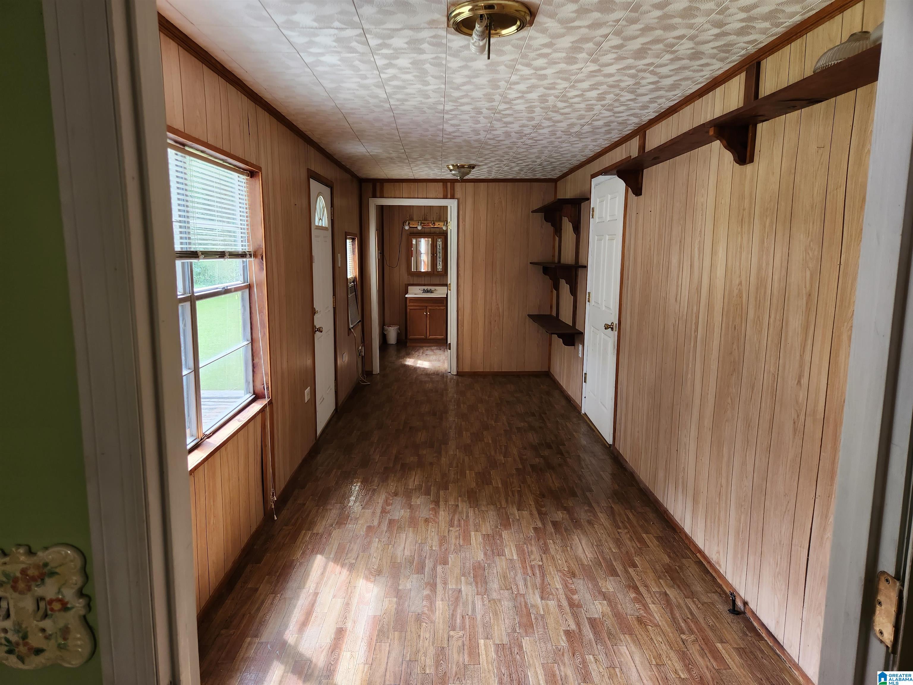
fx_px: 607
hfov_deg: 73.9
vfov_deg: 58.9
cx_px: 456
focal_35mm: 23
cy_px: 342
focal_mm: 5.4
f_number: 1.8
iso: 100
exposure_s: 1/120
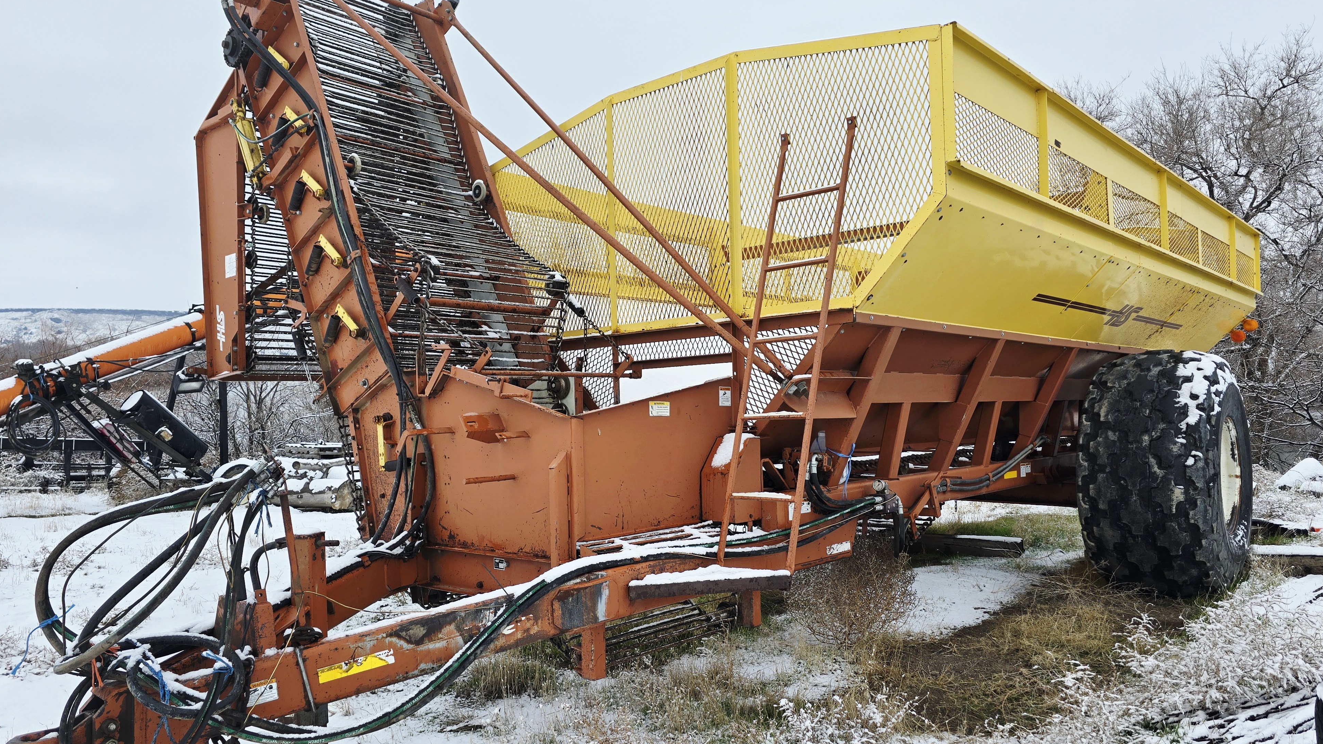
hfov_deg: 71.9
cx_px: 652
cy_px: 374
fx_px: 912
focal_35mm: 26
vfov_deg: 44.4
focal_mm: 6.3
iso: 12
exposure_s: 1/556
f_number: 1.7
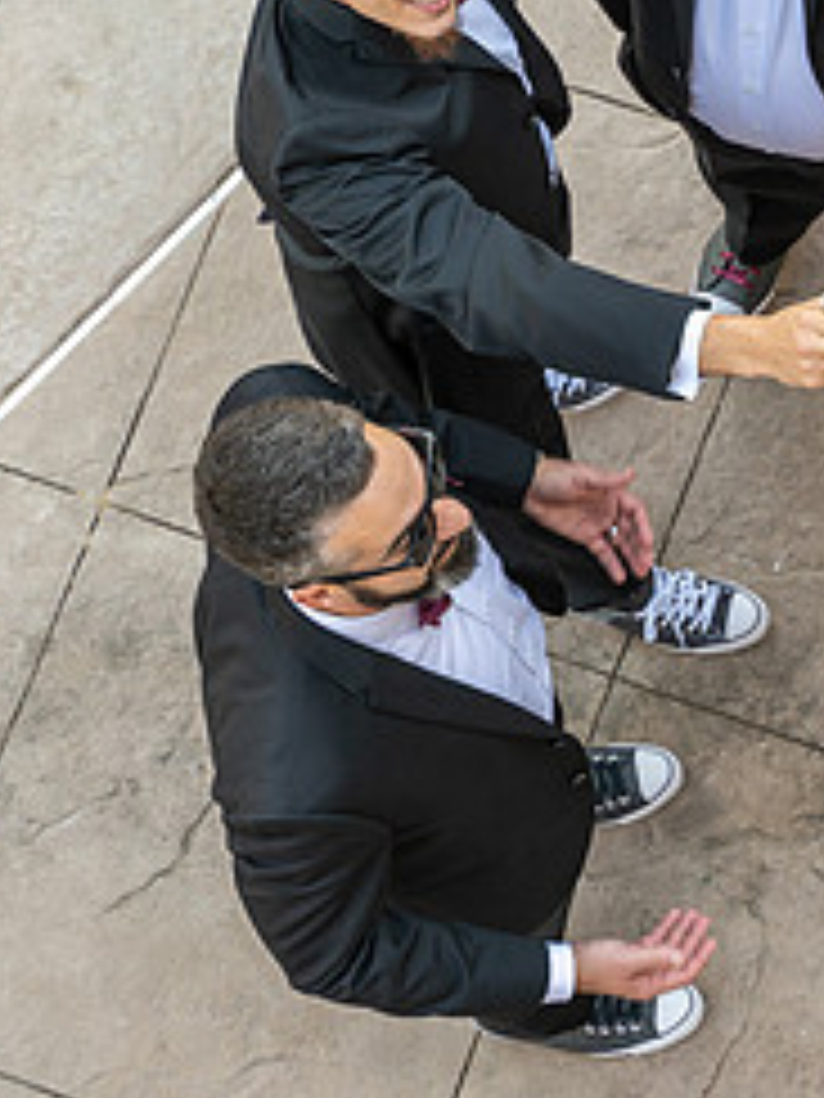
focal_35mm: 159
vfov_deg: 12.4
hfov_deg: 9.3
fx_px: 5046
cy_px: 251
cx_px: 891
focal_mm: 61
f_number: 3.5
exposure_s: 1/200
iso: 100
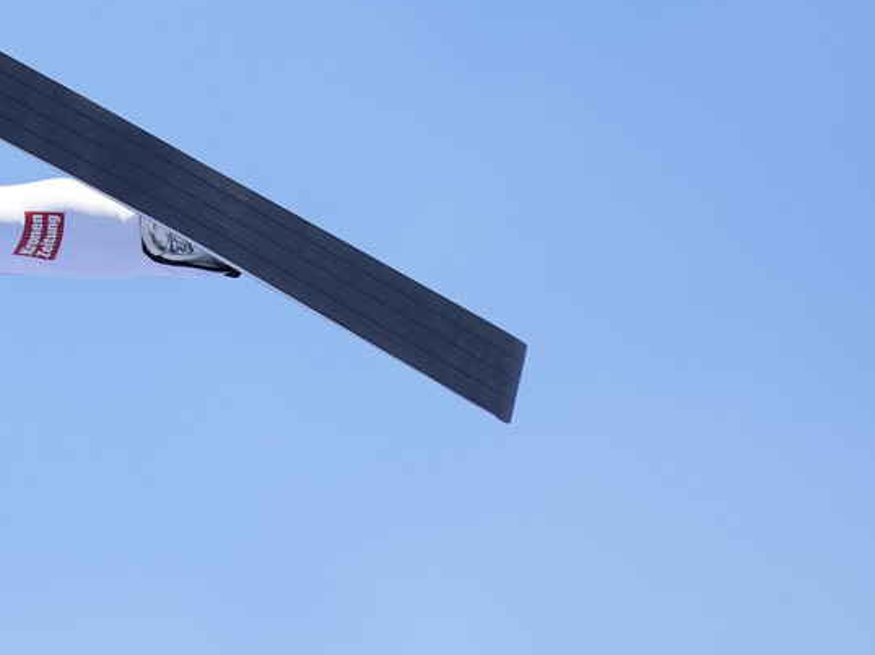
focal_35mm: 1716
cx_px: -158
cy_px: 549
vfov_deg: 0.9
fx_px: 43357
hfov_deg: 1.2
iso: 250
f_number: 3.2
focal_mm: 400
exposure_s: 1/2000
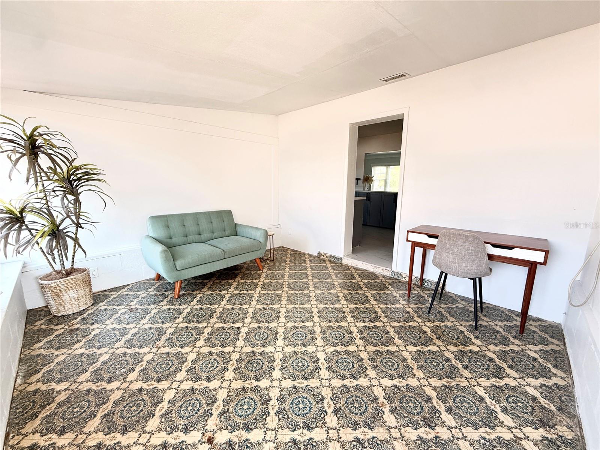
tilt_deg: -8.1
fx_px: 243
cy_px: 225
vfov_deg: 85.7
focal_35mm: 14
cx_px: 300
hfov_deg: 102.1
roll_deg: -0.5
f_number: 2.2
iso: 80
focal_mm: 2.22
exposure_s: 1/99
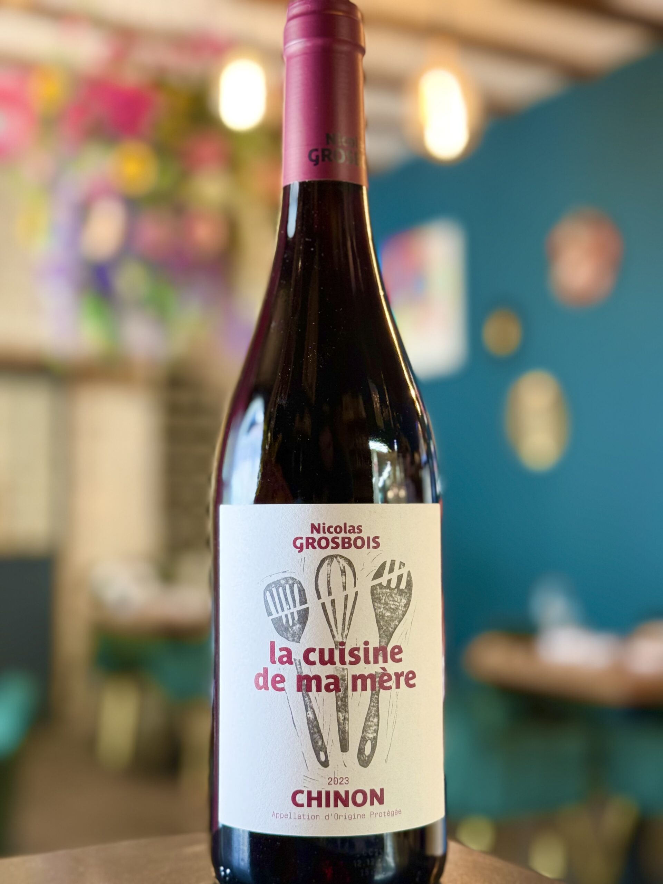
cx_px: 332
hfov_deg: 30.3
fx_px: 1226
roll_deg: +0.2
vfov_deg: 39.7
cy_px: 442
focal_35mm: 48
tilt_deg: +3.6
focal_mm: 6.76
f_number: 1.78
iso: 160
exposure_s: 1/50
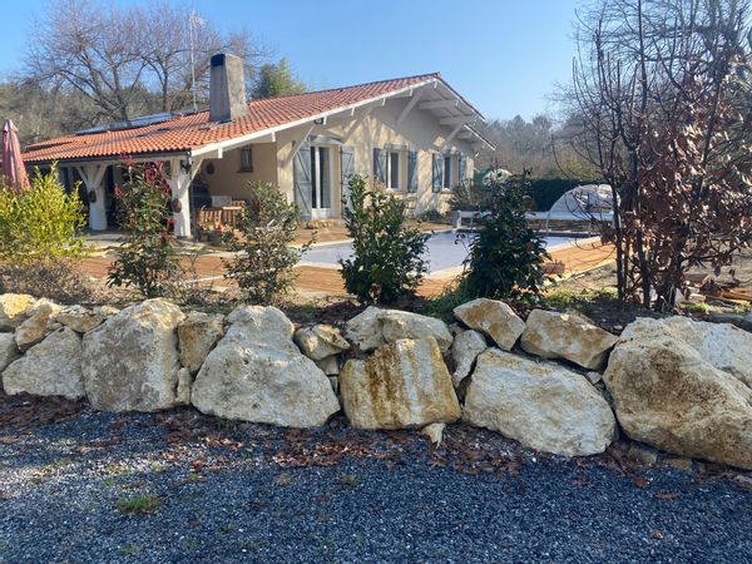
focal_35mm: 26
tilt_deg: -10.2
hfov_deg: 67.3
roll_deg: +1.1
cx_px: 376
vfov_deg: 53.1
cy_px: 282
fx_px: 565
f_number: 1.8
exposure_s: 1/1043
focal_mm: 4.25
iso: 32
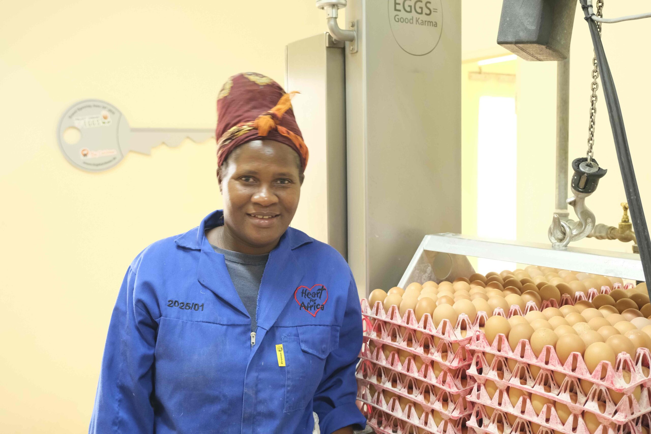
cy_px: 217
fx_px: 633
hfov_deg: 54.4
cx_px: 326
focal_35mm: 35
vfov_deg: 37.9
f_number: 4
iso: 1600
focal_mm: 23.5
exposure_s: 1/14
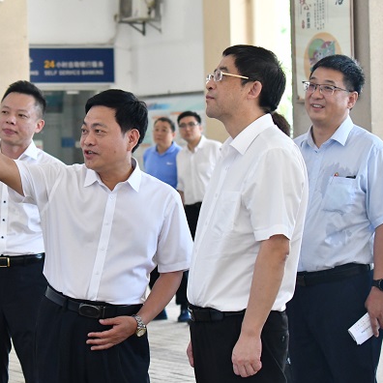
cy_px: 187
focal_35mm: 135
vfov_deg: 12.9
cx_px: 91
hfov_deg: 12.9
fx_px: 1690
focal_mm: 60
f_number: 4.5
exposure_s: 1/400
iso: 4000
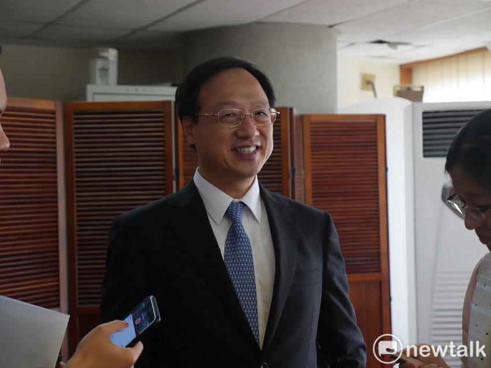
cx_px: 246
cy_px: 184
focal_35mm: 62
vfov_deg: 23.6
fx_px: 879
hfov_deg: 31.2
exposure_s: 1/250
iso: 3200
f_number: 2.8
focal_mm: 31
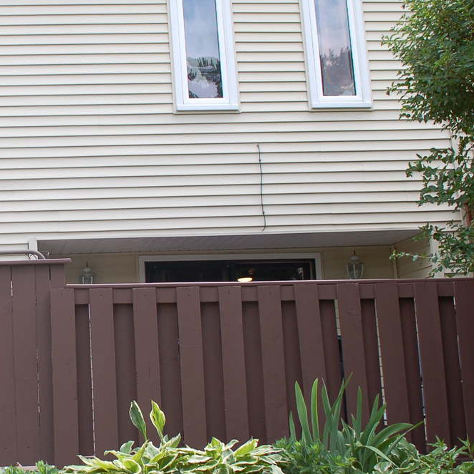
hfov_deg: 29.3
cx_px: 44
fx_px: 868
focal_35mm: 56
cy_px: 233
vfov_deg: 30.6
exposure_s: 1/200
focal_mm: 18
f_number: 7.1
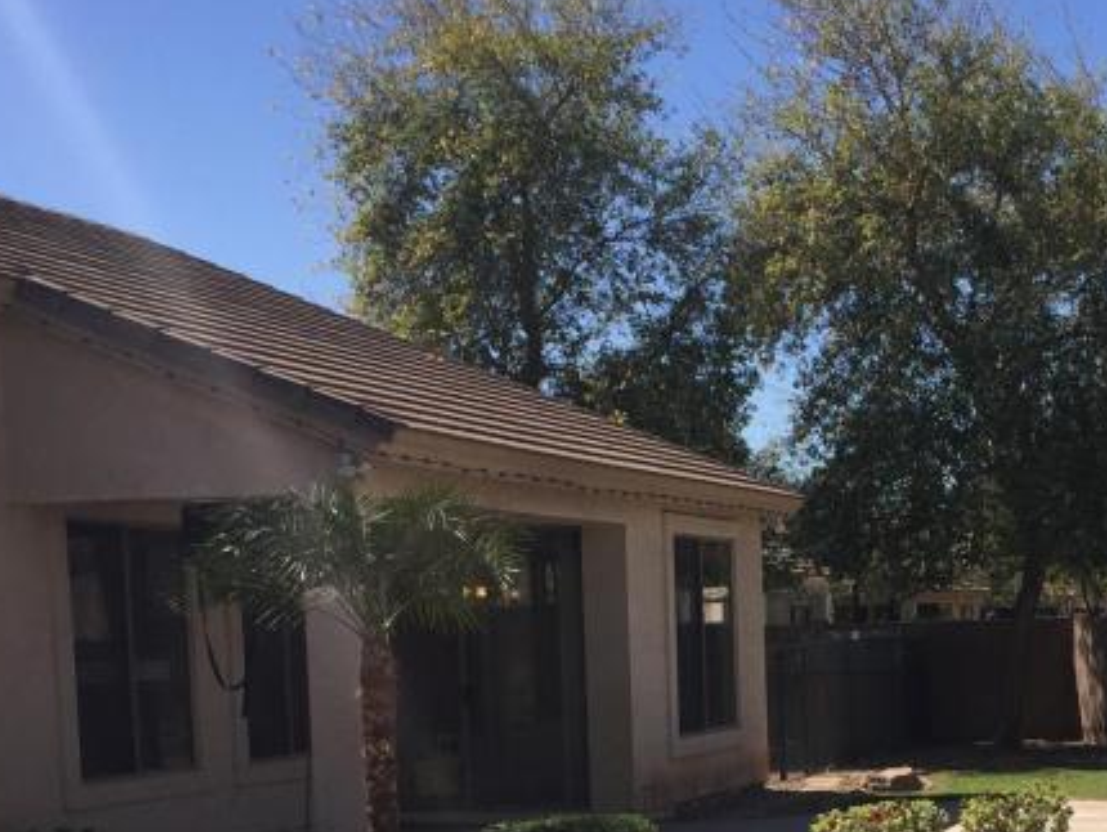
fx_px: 2208
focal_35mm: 69
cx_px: 911
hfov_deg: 27.5
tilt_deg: -6.5
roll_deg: +1.7
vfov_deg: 20.6
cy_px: 840
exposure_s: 1/2198
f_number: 2.2
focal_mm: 4.15
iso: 32
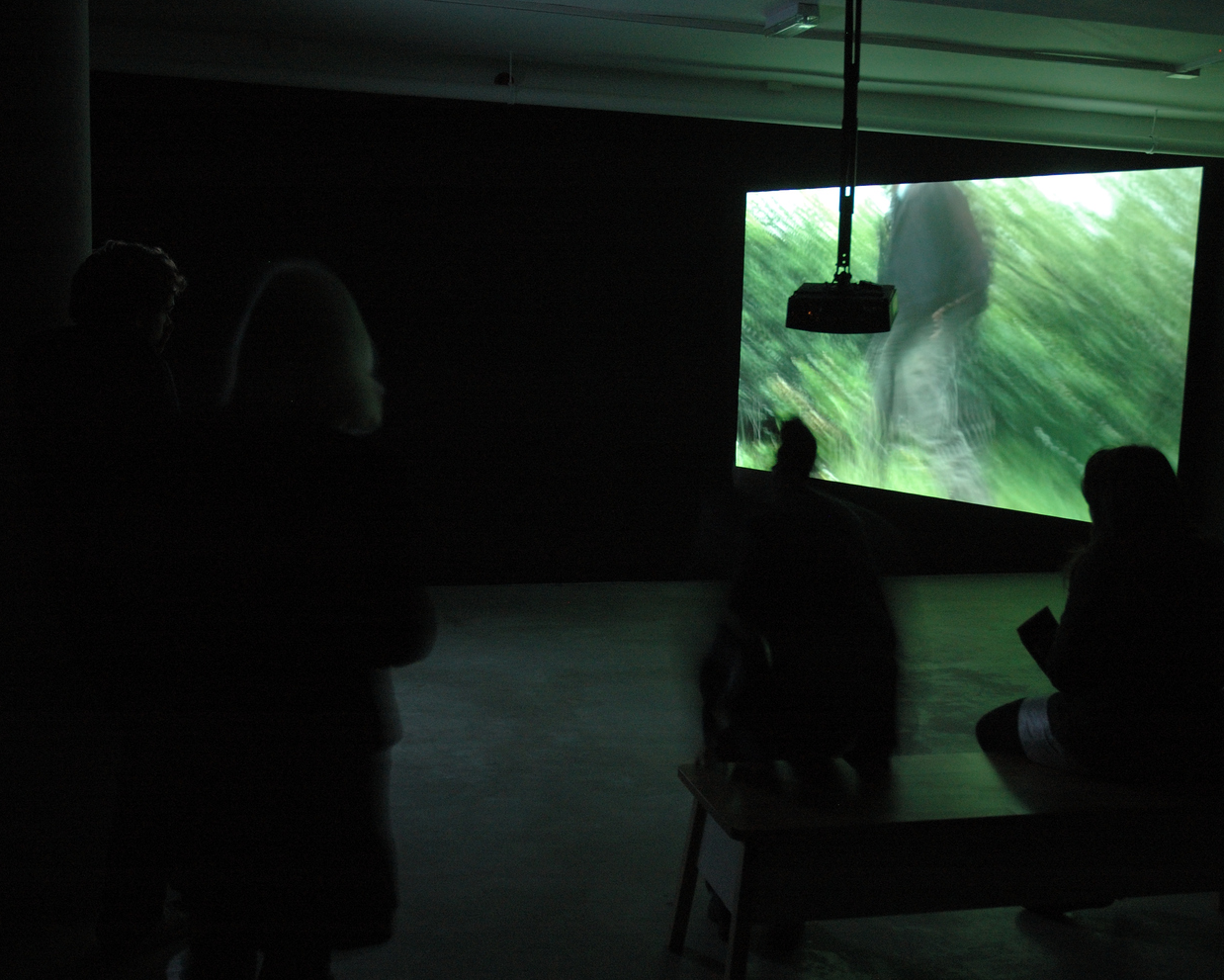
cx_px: 589
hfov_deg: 44.8
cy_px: 491
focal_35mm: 41
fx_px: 1486
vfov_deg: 36.5
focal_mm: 24
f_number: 3.8
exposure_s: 1/1.6
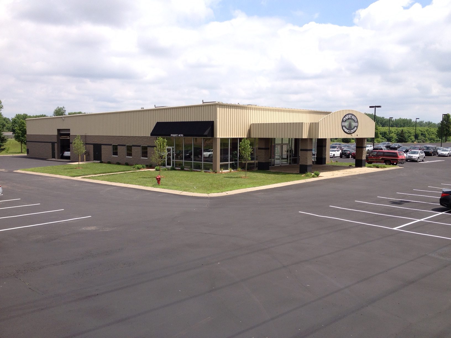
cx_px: 226
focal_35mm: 35
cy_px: 169
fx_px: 456
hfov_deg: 52.6
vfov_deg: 40.7
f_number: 2.4
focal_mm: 4.28
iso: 50
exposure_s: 1/1493
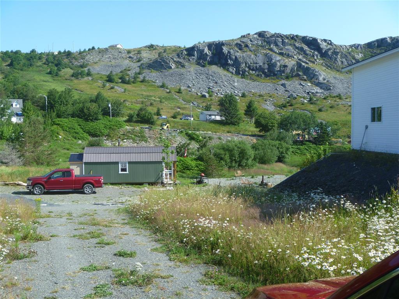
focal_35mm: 35
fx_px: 403
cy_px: 150
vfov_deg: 40.7
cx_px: 200
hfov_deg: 52.6
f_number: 4.5
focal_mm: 6.3
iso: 80
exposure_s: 1/200
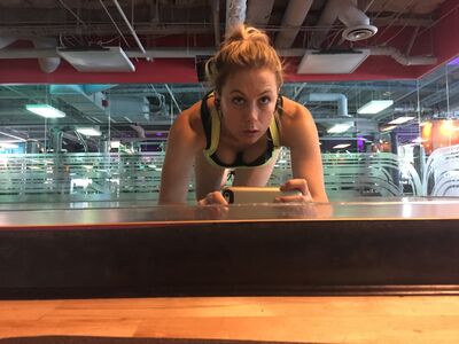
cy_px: 172
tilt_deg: +3.1
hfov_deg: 61.7
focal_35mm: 29
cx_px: 230
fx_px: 385
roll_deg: +0.2
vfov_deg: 48.2
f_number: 2.2
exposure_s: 1/15
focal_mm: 4.15
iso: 500
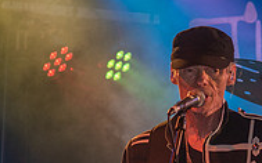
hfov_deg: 6.4
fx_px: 2348
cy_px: 165
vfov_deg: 4.0
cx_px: 187
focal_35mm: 329
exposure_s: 1/320
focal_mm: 105
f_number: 2.8
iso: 400
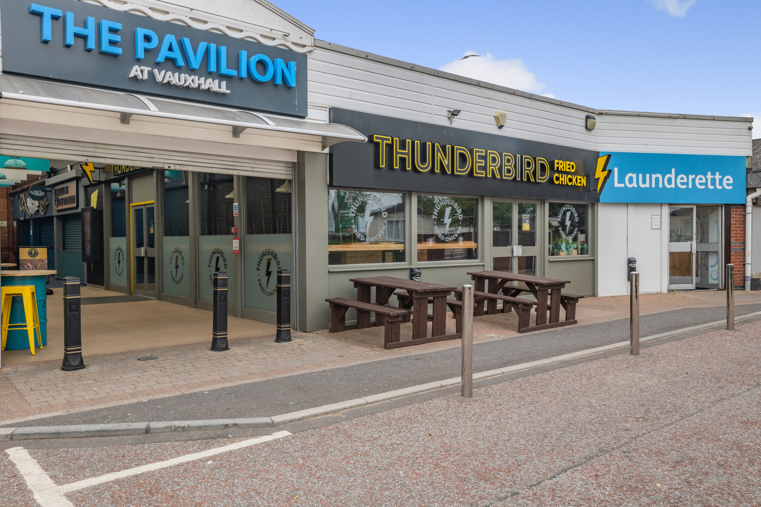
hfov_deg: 65.5
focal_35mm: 28
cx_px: 380
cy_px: 254
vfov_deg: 46.4
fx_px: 592
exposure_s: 1/125
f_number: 11
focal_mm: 28
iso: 100
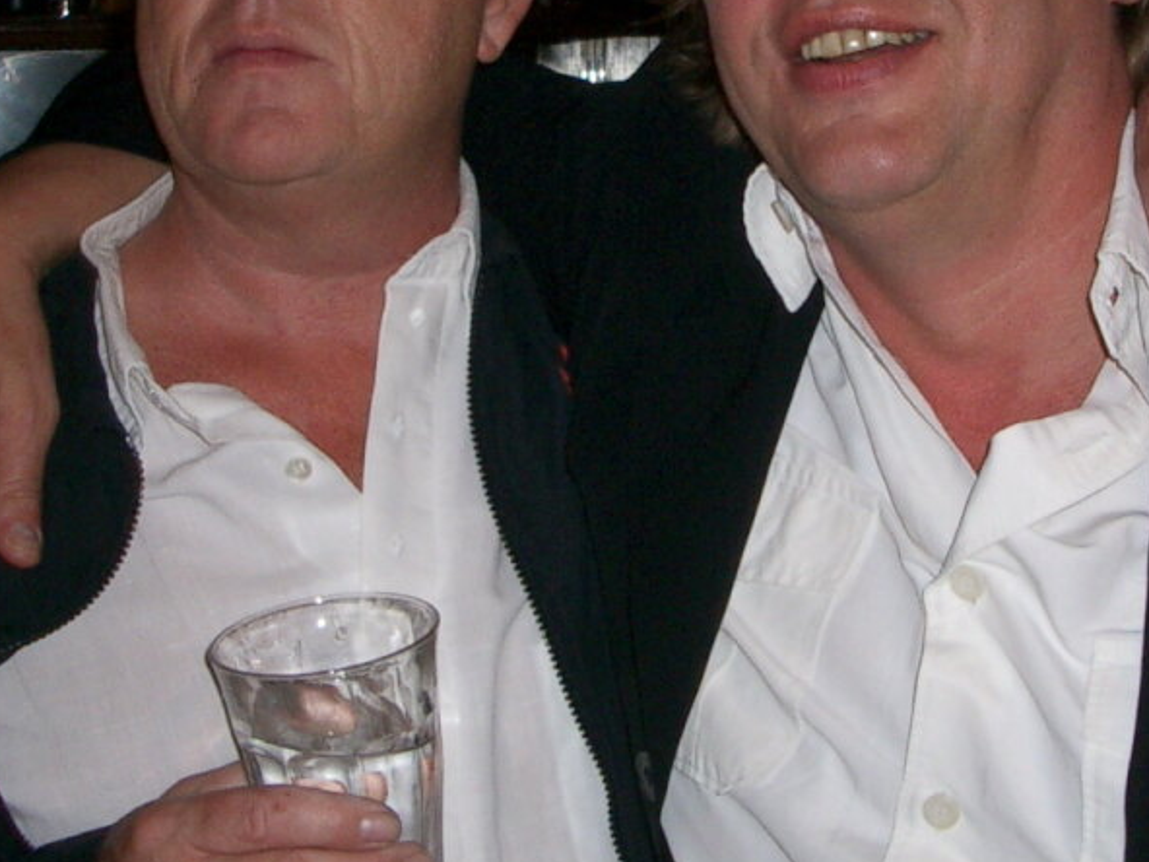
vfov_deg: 20.6
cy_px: 272
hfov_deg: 27.3
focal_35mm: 71
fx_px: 2357
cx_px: 738
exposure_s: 1/40
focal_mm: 5.8
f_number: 2.6
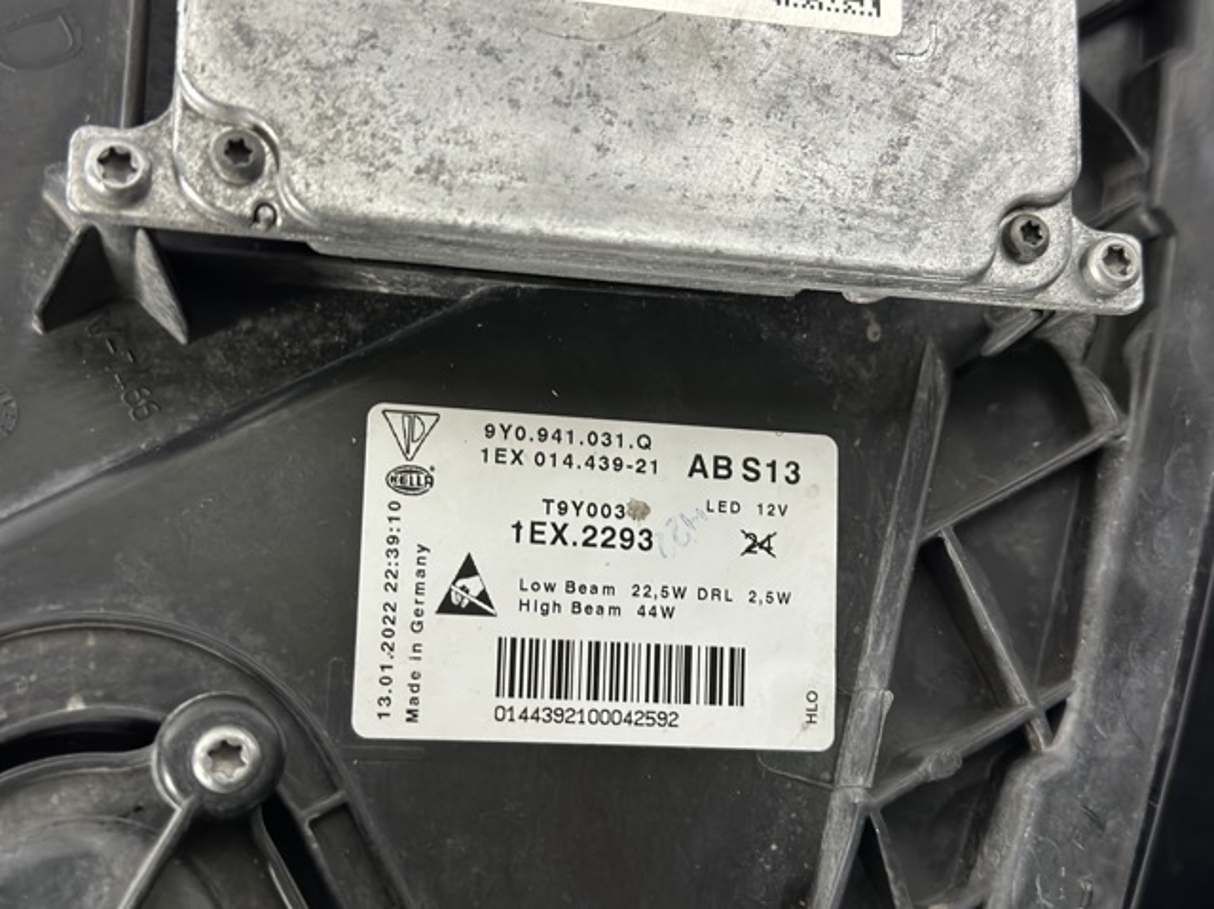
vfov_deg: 30.2
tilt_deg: -62.6
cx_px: 607
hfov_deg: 39.7
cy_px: 454
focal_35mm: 48
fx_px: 1682
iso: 320
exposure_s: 1/33
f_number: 1.78
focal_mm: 6.86
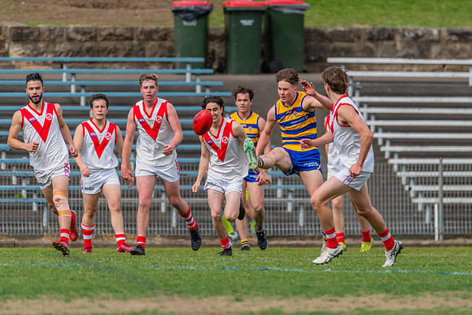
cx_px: 298
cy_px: 126
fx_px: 9947
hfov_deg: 2.7
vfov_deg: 1.8
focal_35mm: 759
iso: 800
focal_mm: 600
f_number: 7.1
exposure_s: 1/1600
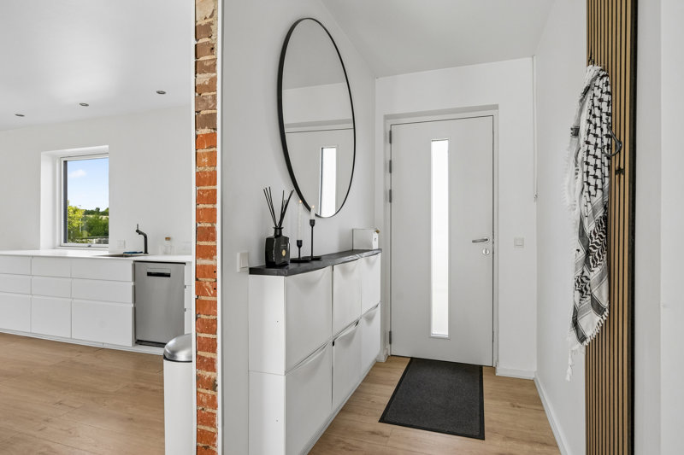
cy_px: 228
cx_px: 342
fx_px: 361
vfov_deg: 64.5
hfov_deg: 86.9
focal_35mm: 19
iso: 1000
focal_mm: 19
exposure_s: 1/320
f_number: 7.1
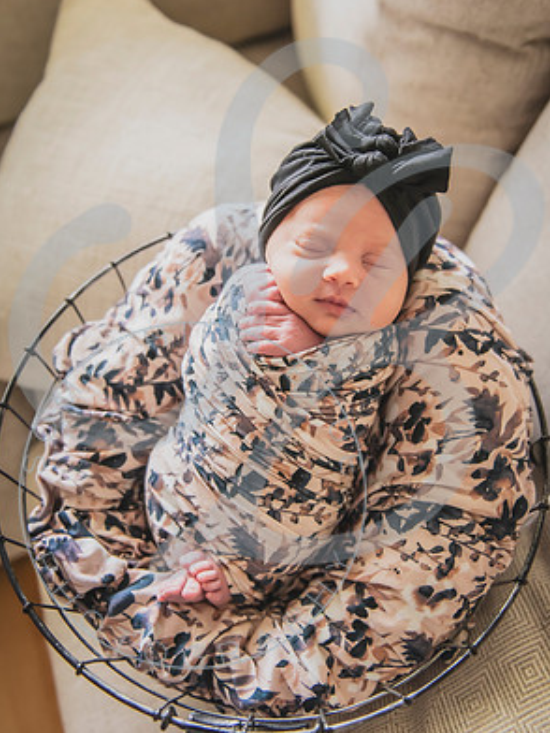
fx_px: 678
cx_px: 277
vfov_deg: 56.8
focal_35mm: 32
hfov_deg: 44.2
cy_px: 353
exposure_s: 1/250
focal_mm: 29
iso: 2000
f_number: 2.8
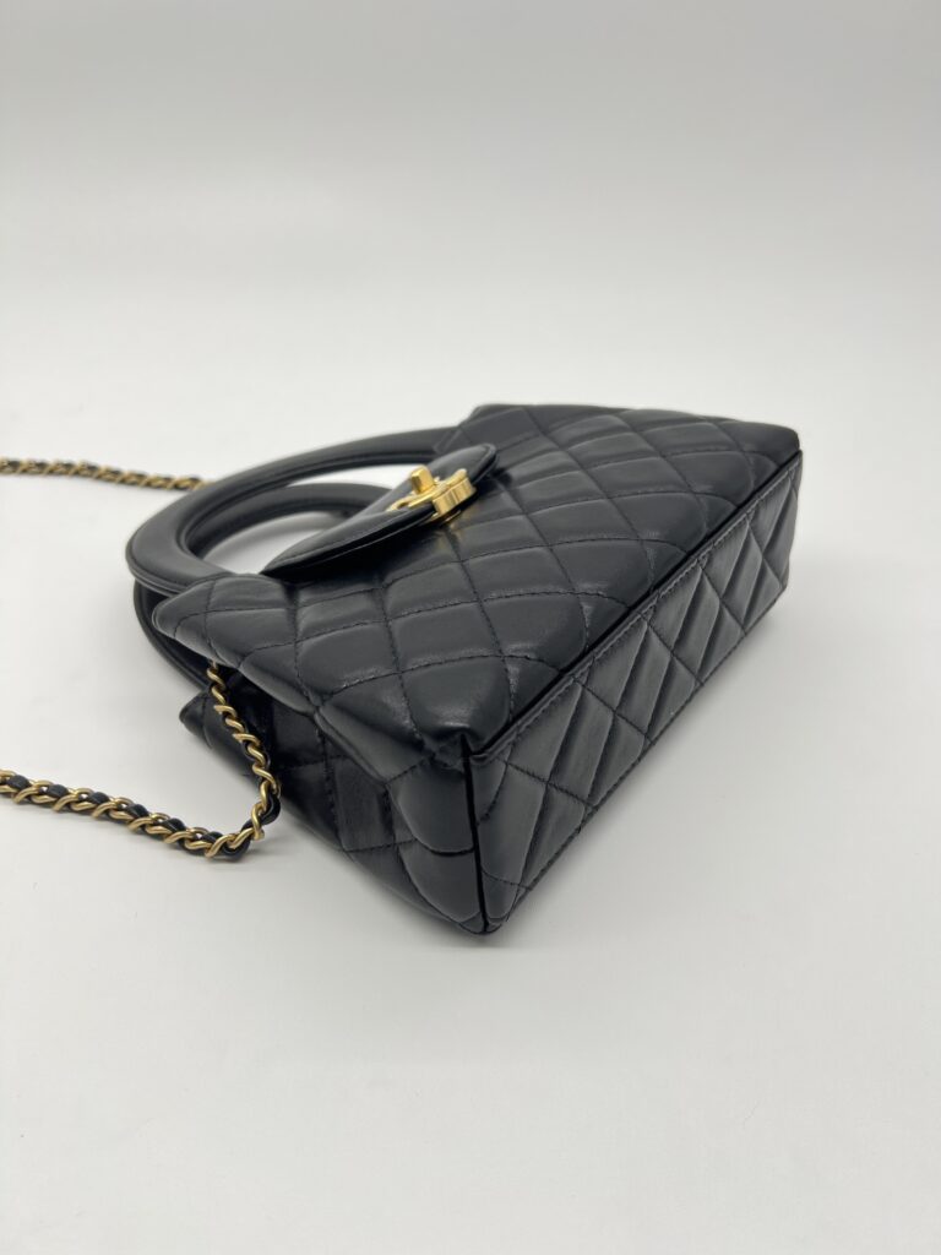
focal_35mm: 26
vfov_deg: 67.3
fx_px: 942
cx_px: 470
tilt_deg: -35.1
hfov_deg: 53.1
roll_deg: +0.4
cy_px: 628
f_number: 1.5
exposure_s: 1/188
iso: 40
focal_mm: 5.7
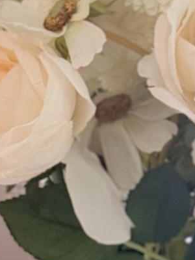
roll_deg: +0.3
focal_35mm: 240
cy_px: 292
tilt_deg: -17.8
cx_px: 437
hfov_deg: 6.0
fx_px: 1803
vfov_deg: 8.2
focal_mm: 6.76
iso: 100
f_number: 1.78
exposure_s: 1/120
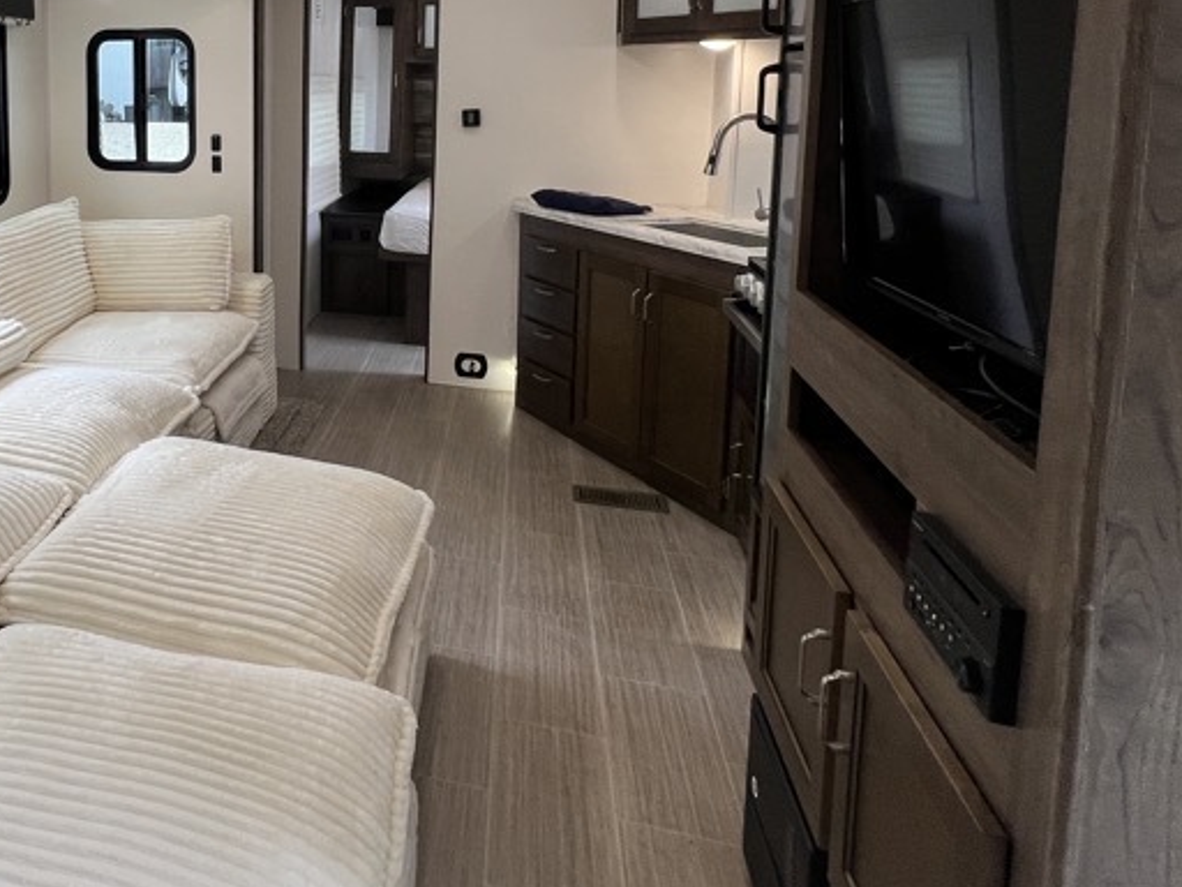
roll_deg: -1.0
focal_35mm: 26
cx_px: 229
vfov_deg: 49.7
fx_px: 888
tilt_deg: -1.3
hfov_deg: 61.5
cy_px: 166
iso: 64
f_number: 1.8
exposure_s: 1/104
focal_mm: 1.57
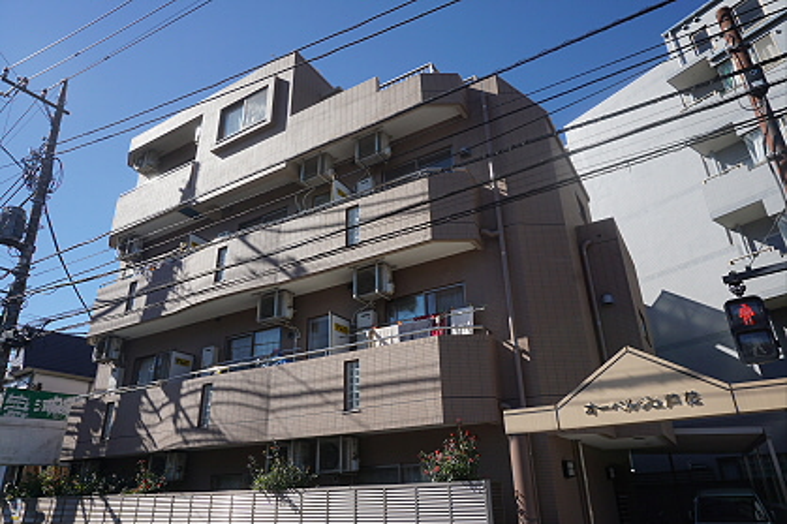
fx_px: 524
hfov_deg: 73.8
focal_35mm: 24
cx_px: 394
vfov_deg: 53.1
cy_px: 262
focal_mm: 16
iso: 100
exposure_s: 1/200
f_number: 9
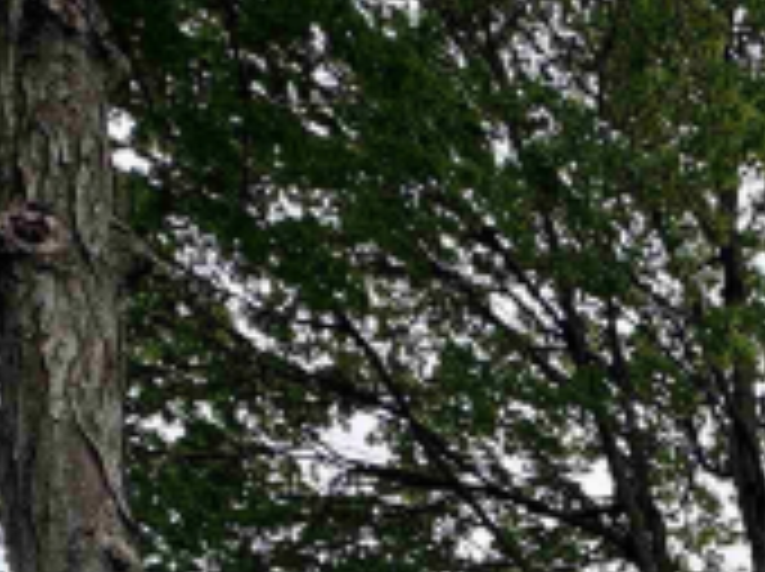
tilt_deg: -2.5
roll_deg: +1.6
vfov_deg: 18.8
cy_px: 1090
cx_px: 911
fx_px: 1214
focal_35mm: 55
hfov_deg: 30.0
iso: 40
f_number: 2.2
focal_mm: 2.22
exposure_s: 1/889
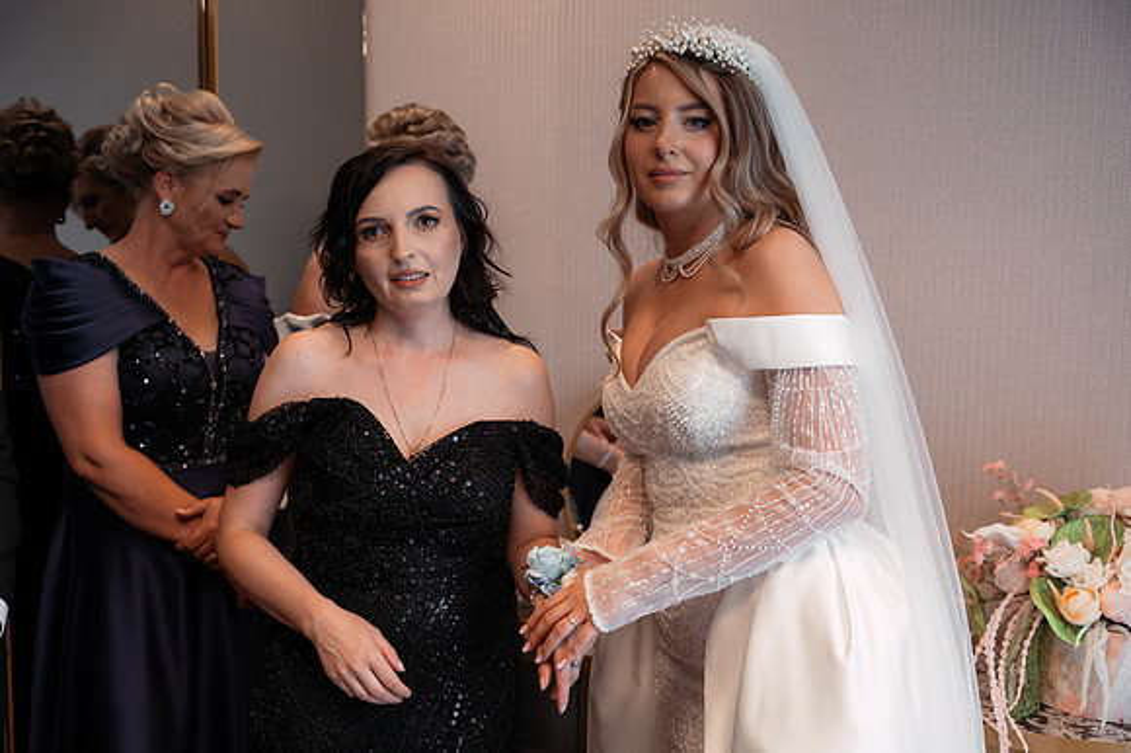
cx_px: 531
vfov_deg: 34.6
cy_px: 395
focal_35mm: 38
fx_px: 1208
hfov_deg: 50.2
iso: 640
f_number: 2.8
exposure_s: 1/250
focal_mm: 36
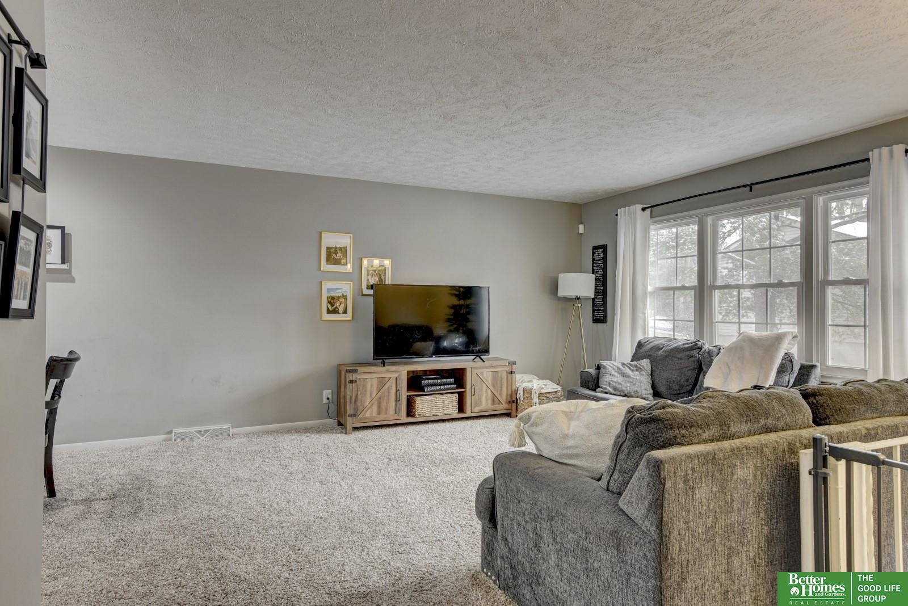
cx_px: 454
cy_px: 303
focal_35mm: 24
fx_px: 606
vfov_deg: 53.2
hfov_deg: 73.7
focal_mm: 24
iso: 400
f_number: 8
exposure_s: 1/8
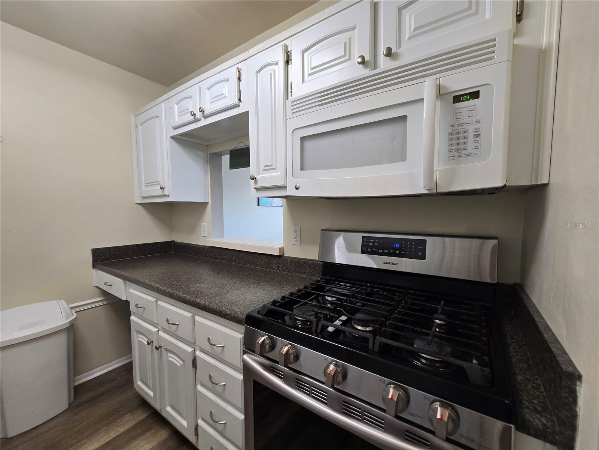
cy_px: 225
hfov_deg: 106.2
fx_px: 225
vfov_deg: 89.9
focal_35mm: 13
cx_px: 300
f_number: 2.2
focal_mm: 2.2
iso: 160
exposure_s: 1/60
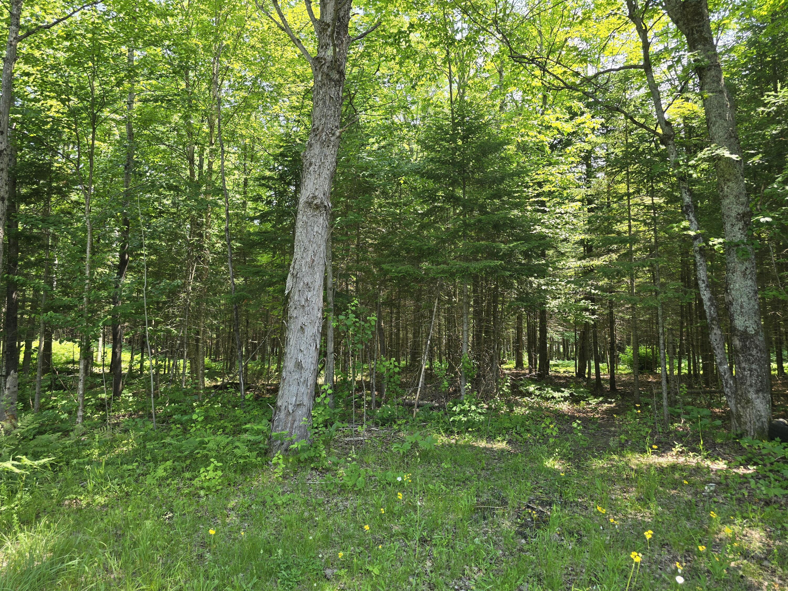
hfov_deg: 73.9
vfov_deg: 58.9
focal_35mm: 23
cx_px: 394
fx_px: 524
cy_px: 296
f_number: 1.7
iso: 40
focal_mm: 6.3
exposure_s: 1/180
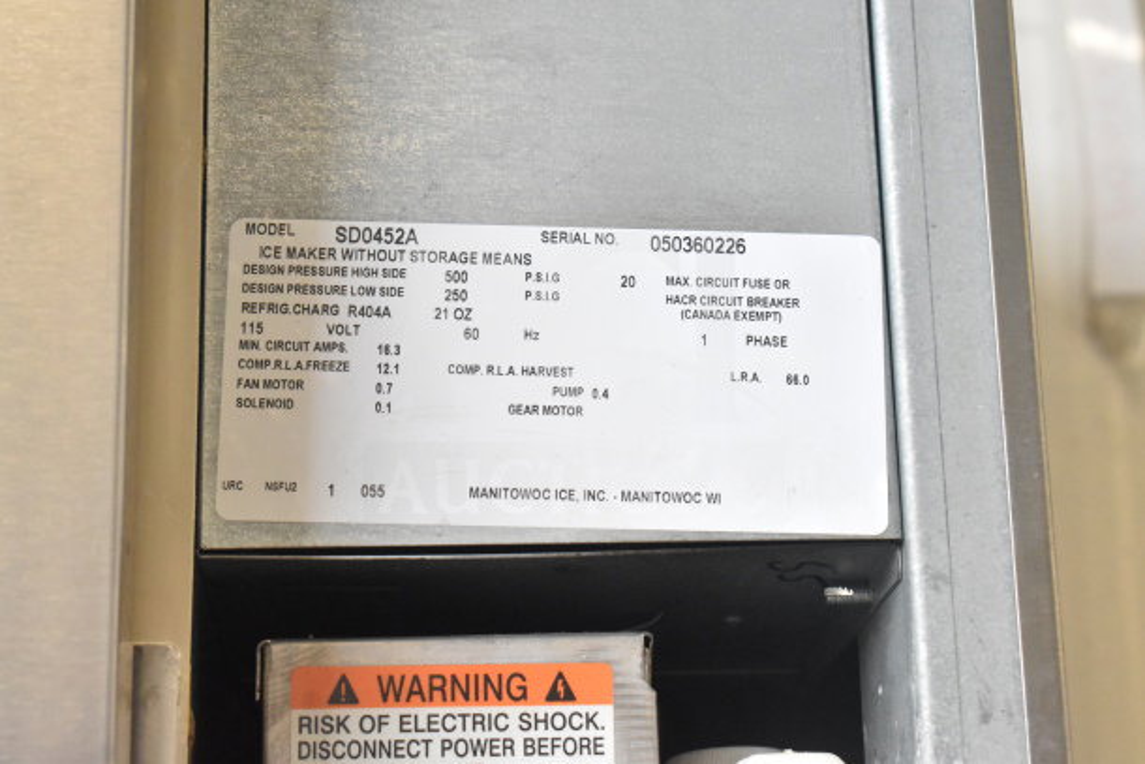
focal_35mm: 82
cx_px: 572
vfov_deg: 16.6
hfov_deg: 24.6
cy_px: 382
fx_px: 2624
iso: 6400
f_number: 9
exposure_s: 1/320
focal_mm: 55
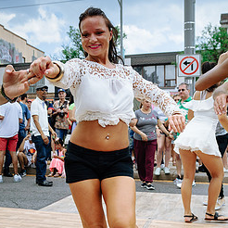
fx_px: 380
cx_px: 86
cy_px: 133
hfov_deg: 33.2
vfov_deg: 33.3
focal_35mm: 51
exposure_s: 1/1250
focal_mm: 17
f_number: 4
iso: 100
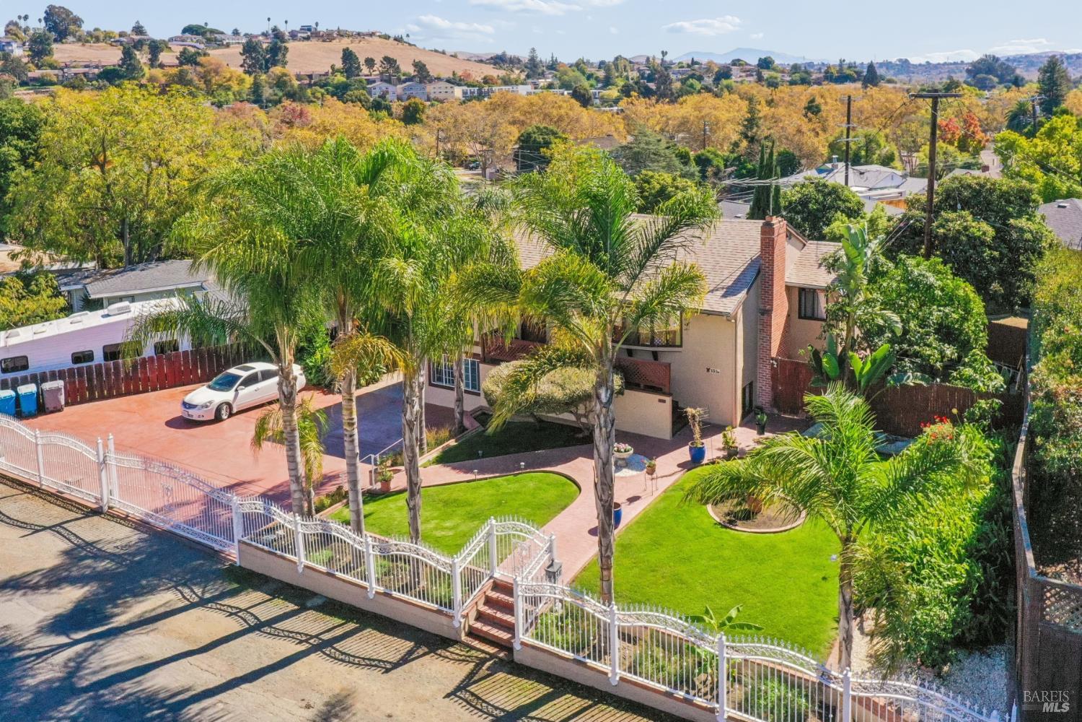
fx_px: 841
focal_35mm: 28
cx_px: 541
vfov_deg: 46.4
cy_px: 361
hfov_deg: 65.5
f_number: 9
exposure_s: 1/30
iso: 400
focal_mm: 10.3
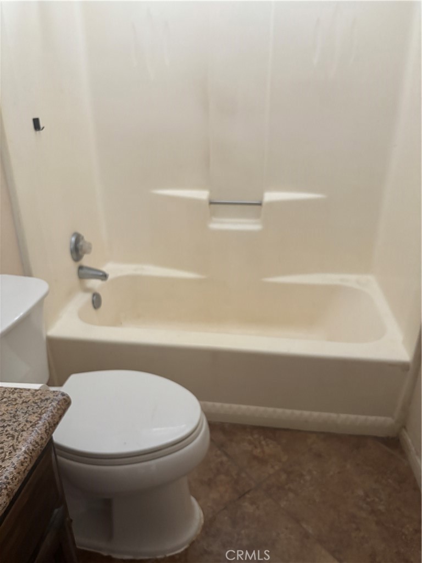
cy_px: 282
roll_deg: -0.4
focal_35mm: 26
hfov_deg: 53.1
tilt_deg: -23.8
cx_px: 211
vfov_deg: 67.3
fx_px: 423
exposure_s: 1/60
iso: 320
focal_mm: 5.96
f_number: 1.6
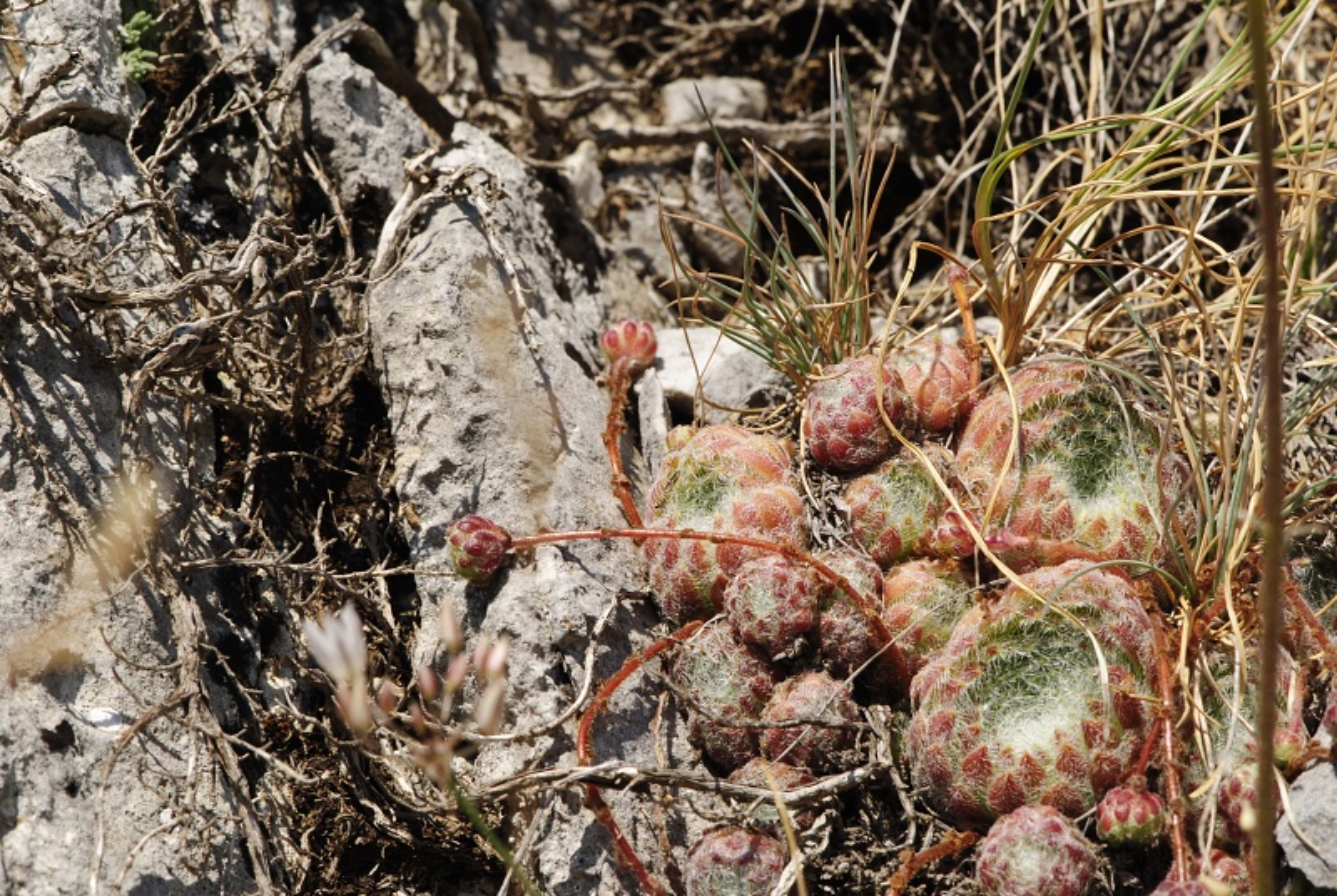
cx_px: 668
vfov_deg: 10.8
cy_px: 448
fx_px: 4742
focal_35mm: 128
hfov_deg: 16.0
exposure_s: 1/100
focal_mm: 85
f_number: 14
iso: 100
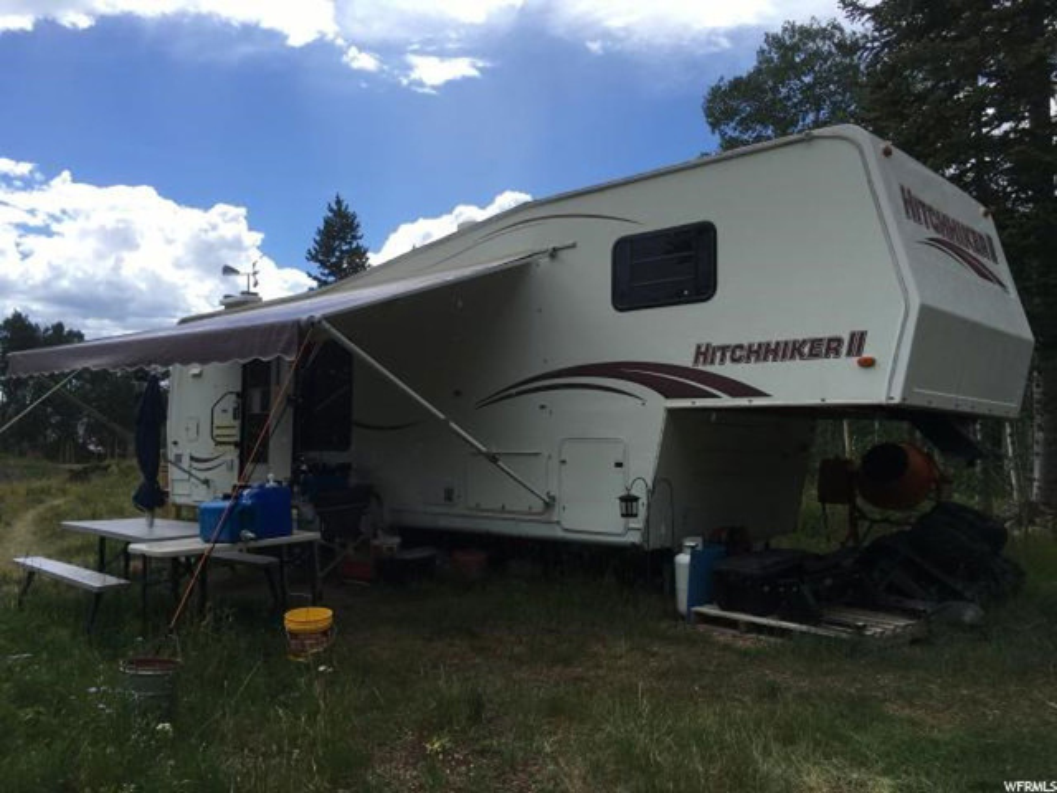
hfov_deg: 61.7
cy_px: 396
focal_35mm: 29
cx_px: 528
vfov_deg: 48.2
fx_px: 886
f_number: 2.2
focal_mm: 4.15
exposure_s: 1/1202
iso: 25
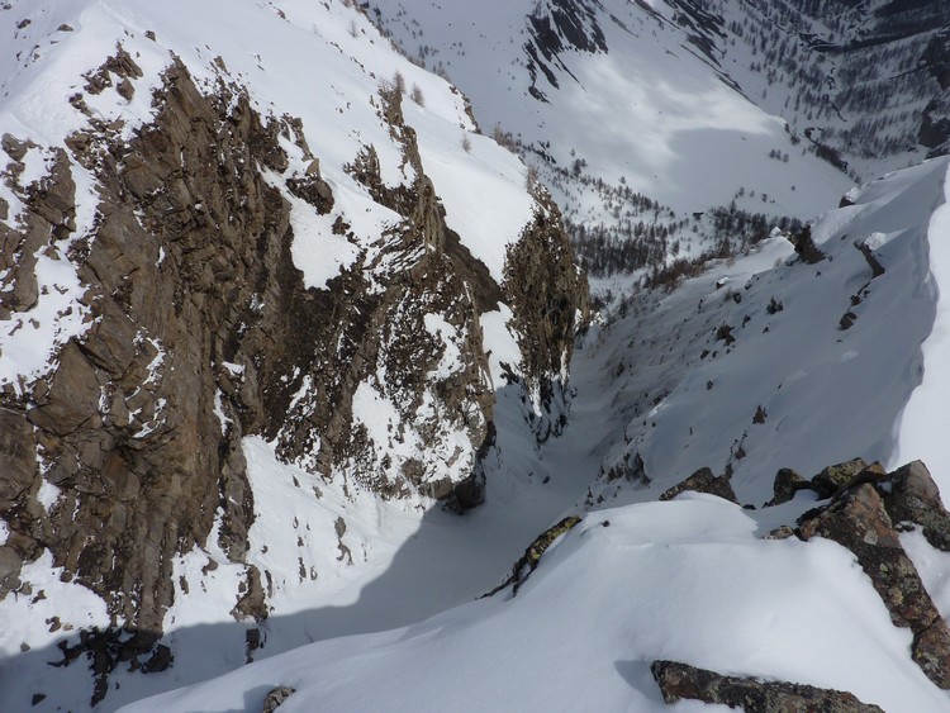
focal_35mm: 25
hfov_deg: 69.4
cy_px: 356
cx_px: 475
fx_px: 686
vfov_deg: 54.9
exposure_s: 1/1300
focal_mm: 4.1
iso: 80
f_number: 6.3
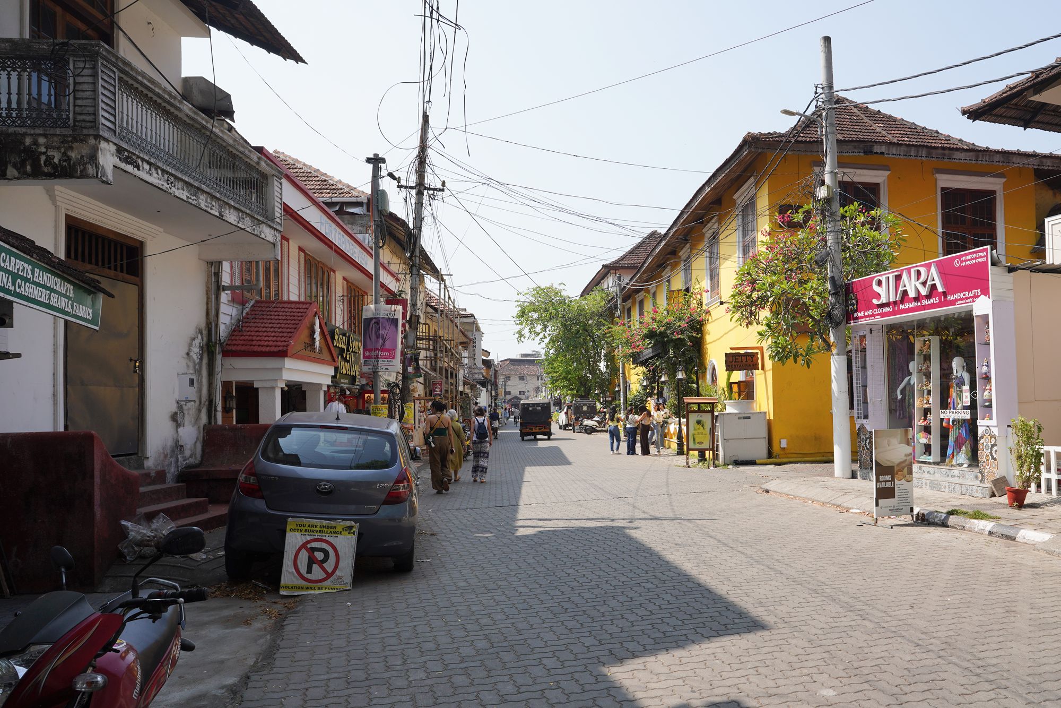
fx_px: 707
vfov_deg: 53.1
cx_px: 530
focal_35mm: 24
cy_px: 354
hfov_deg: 73.7
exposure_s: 1/320
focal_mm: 24
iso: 200
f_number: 9
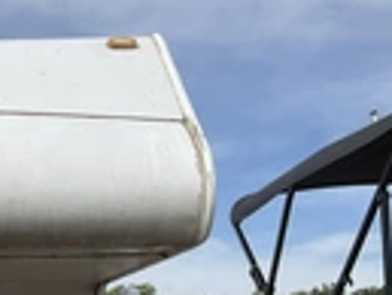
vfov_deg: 15.9
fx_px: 1020
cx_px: -137
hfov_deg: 19.8
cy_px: 344
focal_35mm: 90
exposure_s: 1/2227
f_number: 1.8
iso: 25
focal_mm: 3
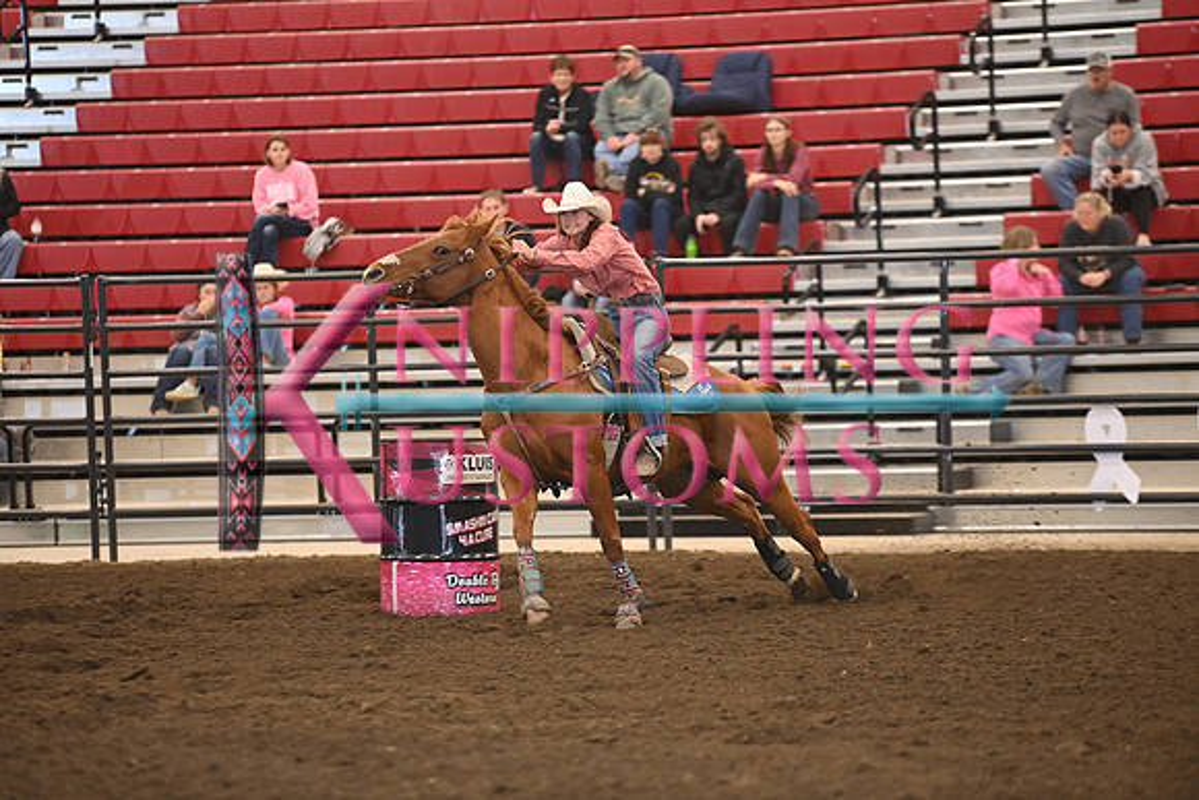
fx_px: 6662
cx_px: 600
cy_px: 400
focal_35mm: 200
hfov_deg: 10.3
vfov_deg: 6.9
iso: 1600
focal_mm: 200
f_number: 3.2
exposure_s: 1/250
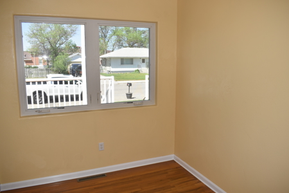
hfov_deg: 67.4
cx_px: 144
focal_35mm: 27
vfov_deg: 47.9
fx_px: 217
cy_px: 96
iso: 100
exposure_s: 1/125
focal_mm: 18
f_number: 5.6
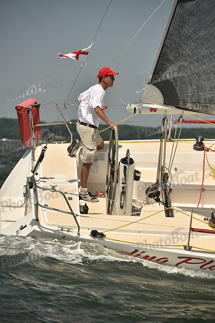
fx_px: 1790
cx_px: 108
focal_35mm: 200
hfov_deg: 6.9
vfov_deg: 10.3
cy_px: 162
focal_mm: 200
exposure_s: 1/1250
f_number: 7.1
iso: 320
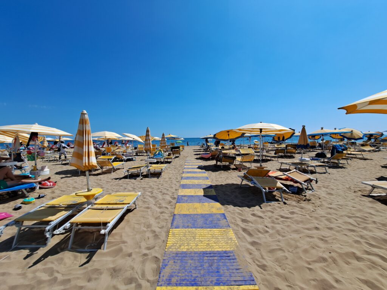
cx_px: 194
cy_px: 145
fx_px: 145
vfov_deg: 89.9
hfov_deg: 106.2
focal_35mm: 13
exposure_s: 1/1976
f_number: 2.2
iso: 50
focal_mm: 1.74
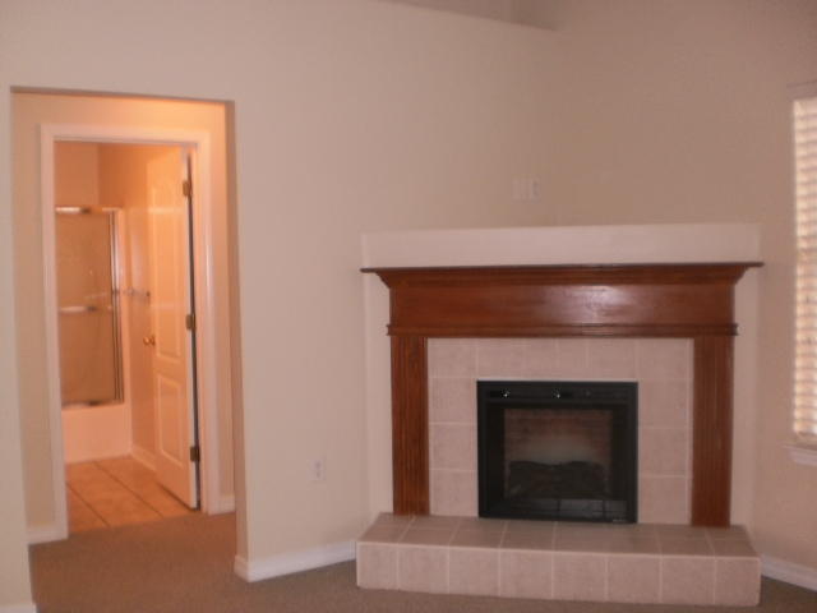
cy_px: 306
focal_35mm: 36
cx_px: 408
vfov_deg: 39.7
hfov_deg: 51.4
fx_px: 850
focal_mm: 6.3
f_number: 3.1
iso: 125
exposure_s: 1/30
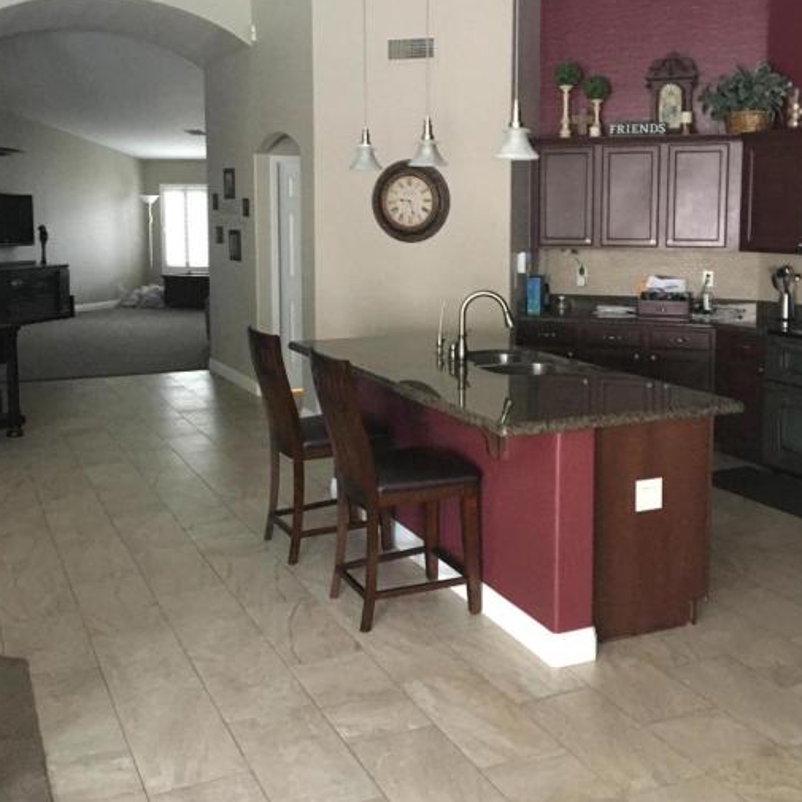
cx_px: 438
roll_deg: +0.6
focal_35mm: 39
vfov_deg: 42.6
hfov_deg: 42.8
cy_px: 311
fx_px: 1022
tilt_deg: -5.9
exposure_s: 1/4
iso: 125
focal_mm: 4.15
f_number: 2.2
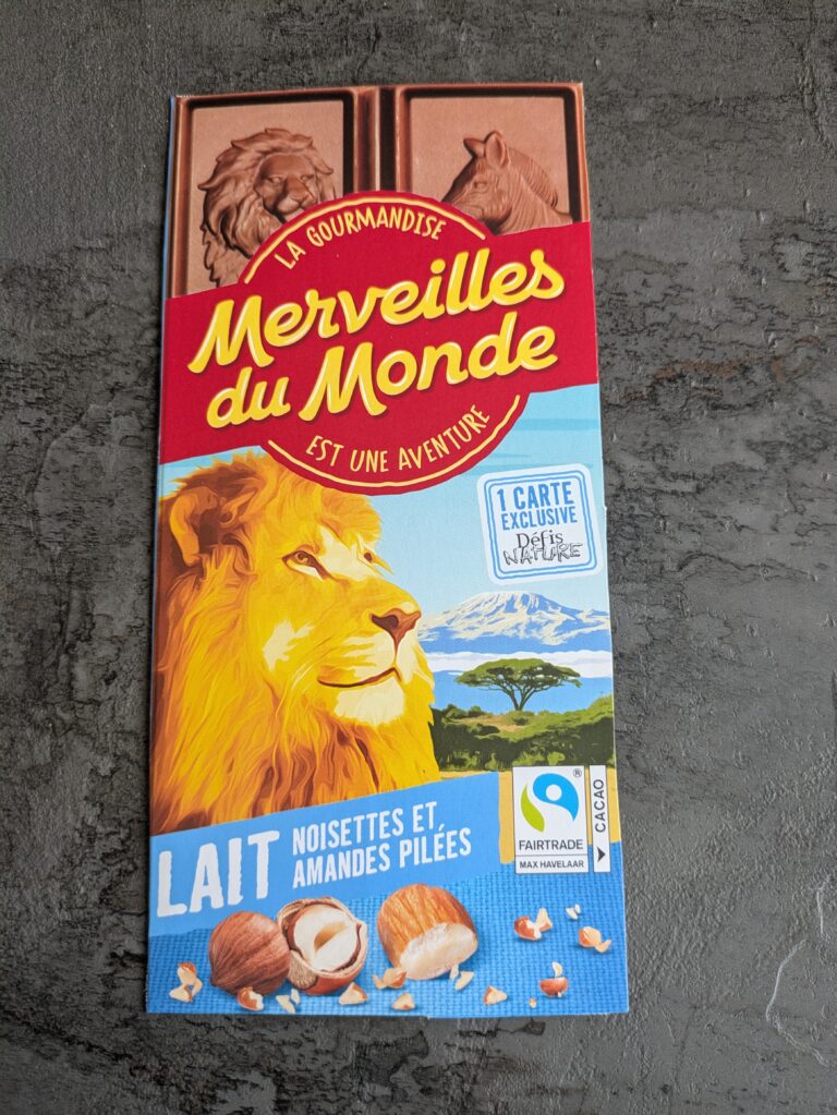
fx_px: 805
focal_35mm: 25
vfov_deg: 69.4
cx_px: 418
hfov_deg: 54.9
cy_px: 558
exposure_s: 1/100
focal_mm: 5.43
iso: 147
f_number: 1.89
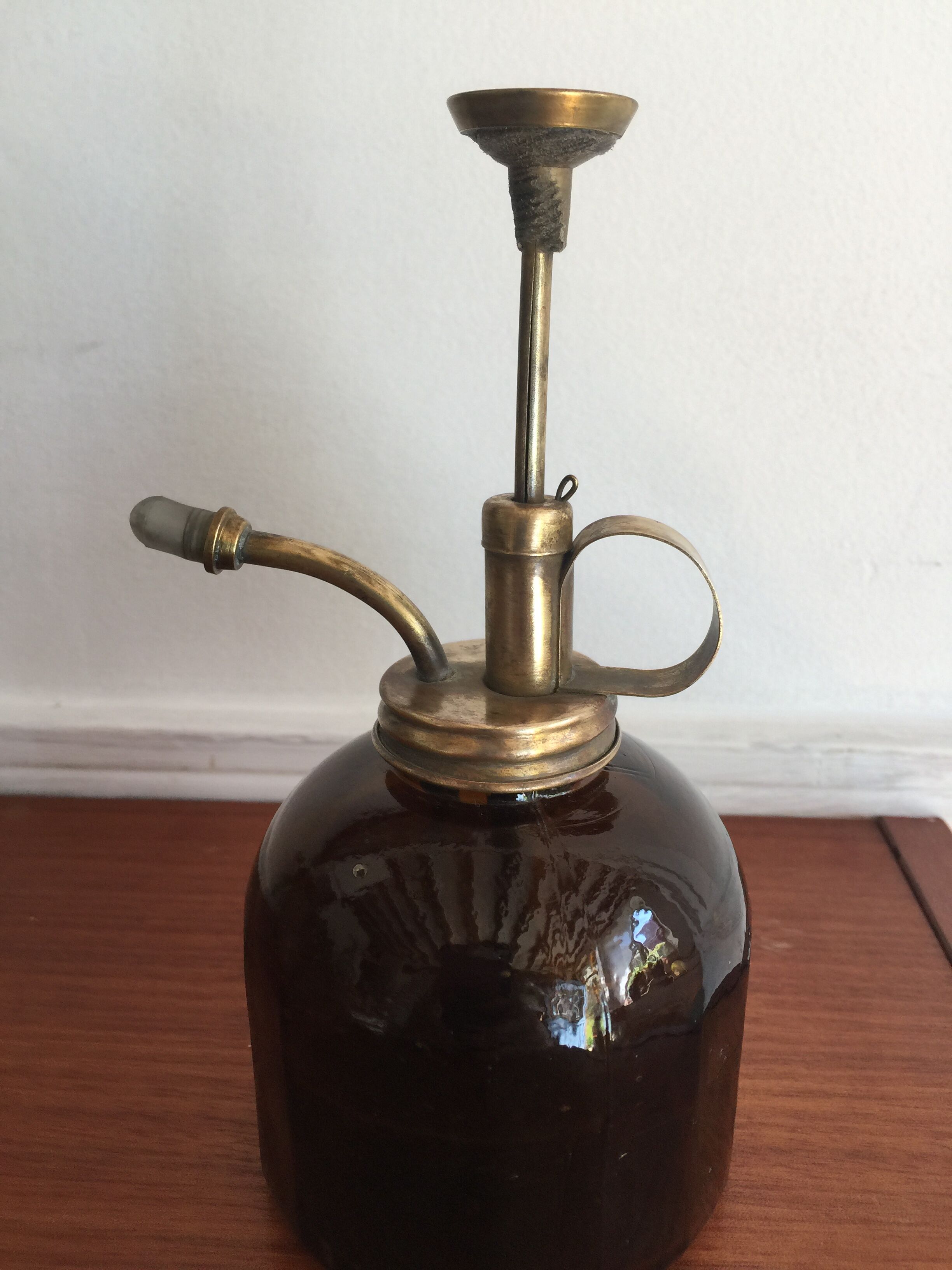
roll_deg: +0.3
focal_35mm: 29
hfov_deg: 48.2
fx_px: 1063
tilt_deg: -22.2
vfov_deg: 61.7
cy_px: 635
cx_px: 476
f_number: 2.2
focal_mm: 4.15
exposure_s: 1/33
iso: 32
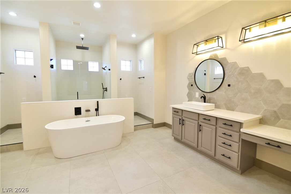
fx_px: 121
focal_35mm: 15
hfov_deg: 100.4
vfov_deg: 77.3
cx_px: 146
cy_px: 97
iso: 400
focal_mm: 15
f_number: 2.8
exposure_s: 1/60
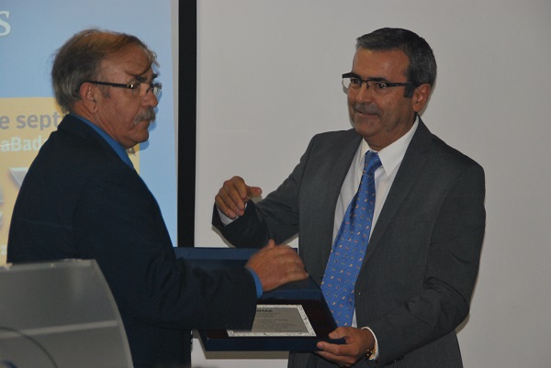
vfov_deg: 8.7
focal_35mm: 158
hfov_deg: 13.0
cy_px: 184
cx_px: 276
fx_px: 2412
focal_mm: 105
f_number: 6
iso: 640
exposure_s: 1/60
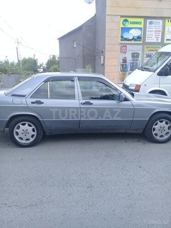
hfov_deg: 45.4
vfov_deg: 58.4
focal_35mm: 31
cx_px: 86
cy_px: 114
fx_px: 204
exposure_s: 1/323
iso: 50
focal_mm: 3.3
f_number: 2.2
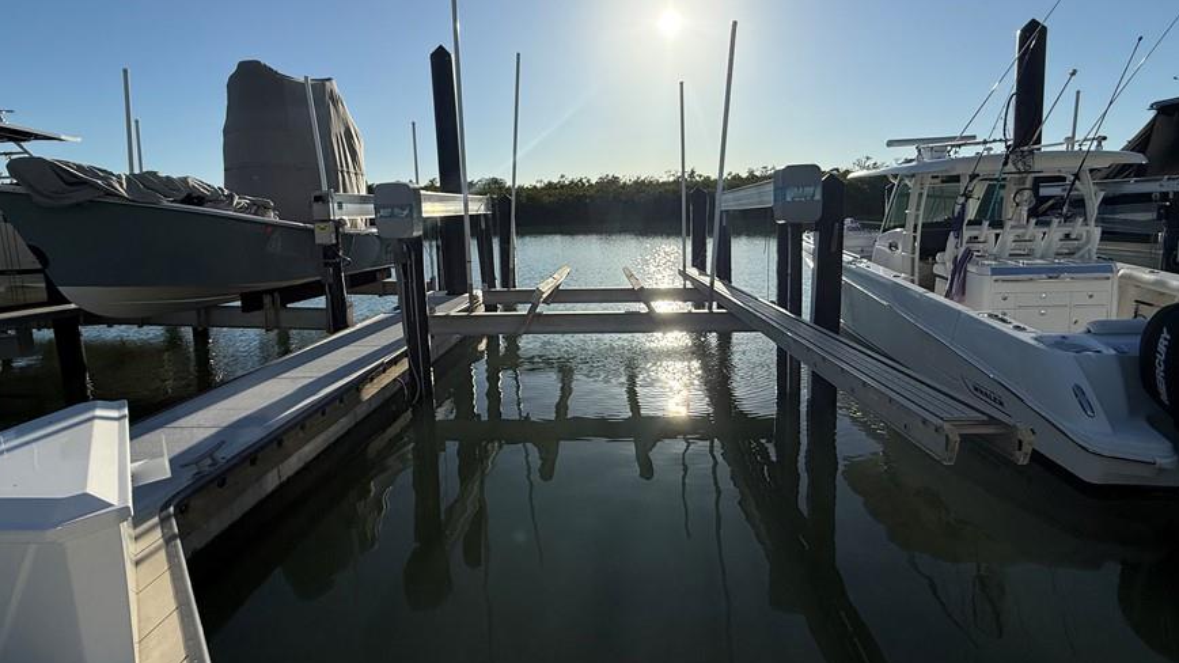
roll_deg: +1.7
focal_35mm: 18
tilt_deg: -6.9
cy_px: 280
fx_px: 563
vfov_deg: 60.7
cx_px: 598
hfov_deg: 92.7
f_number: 2.2
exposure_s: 1/6173
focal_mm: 2.22
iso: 50
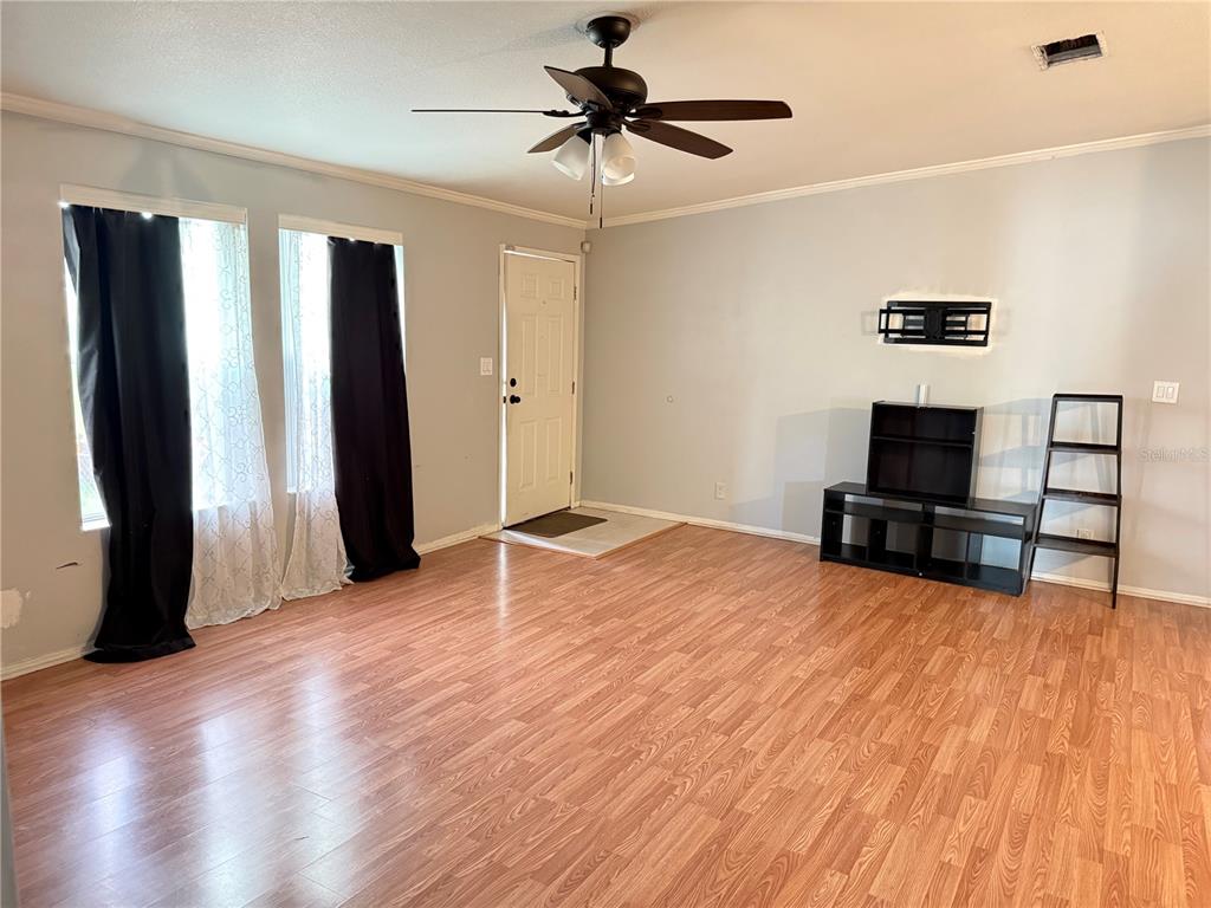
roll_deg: -1.6
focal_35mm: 24
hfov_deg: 71.6
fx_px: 840
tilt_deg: -7.9
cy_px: 454
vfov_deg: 56.8
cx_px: 606
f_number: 1.78
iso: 1250
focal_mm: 6.76
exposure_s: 1/30
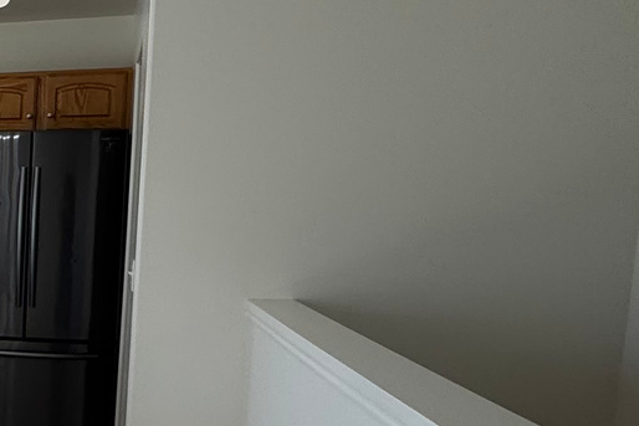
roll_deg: -0.5
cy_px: 339
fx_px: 1030
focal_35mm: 58
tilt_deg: -8.4
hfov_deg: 26.4
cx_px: -286
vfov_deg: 23.1
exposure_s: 1/120
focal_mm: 2.22
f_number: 2.2
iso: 50
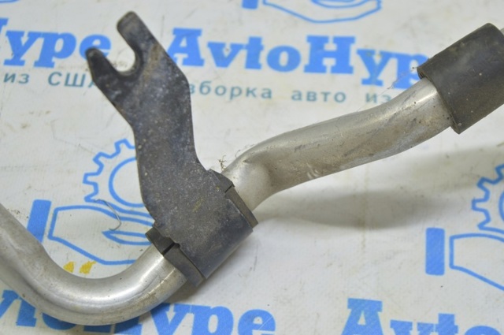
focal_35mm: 82
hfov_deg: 24.6
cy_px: 168
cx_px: 252
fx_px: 1154
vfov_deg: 16.5
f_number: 5.6
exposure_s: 1/20
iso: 400
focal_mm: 55
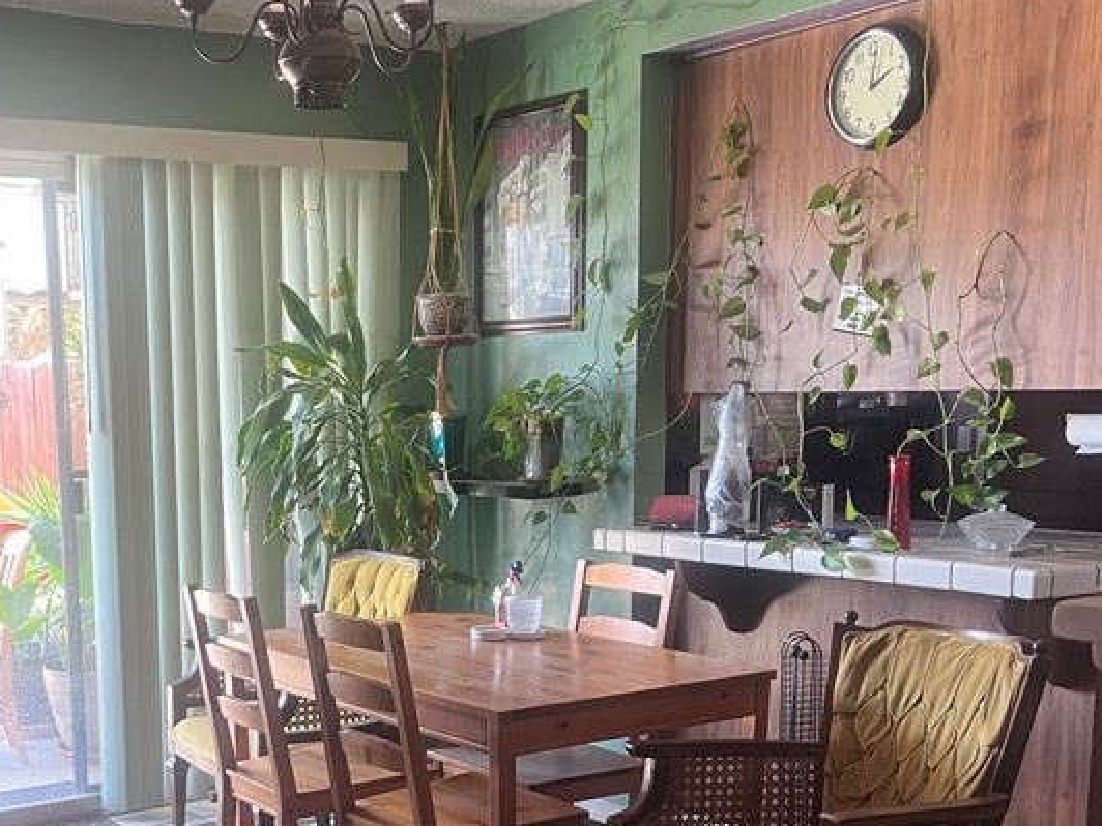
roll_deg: +1.6
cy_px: 627
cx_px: 311
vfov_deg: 28.6
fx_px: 1592
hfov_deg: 37.5
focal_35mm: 50
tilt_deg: -9.7
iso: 200
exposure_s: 1/60
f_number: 1.5
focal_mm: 5.7
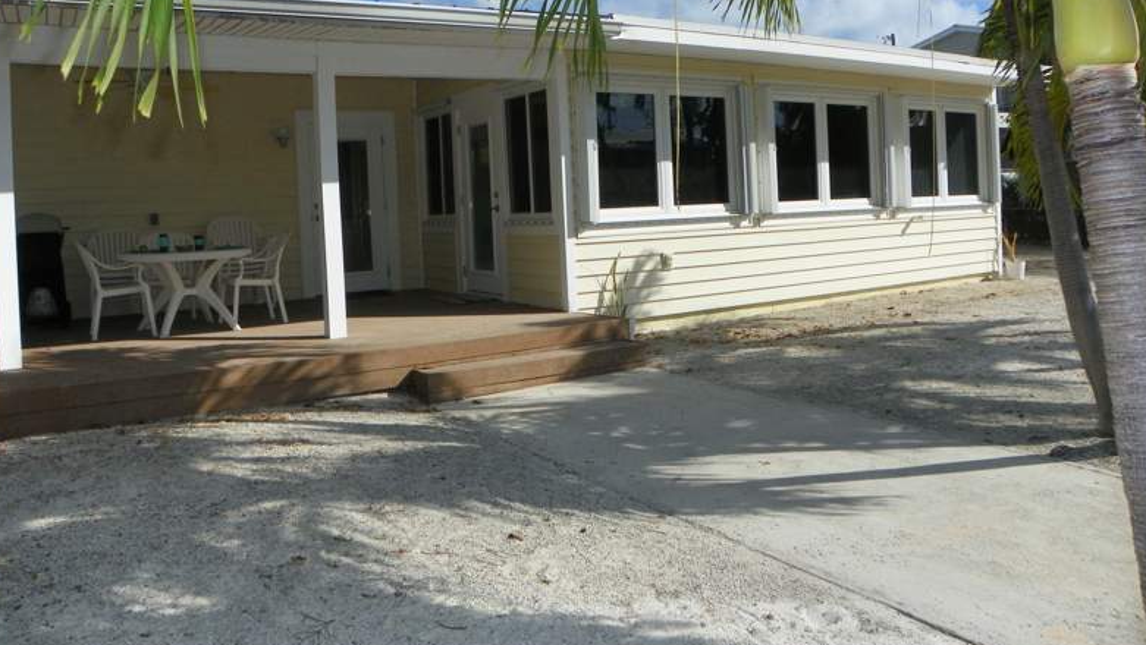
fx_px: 882
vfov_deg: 39.7
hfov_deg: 66.0
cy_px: 215
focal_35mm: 29
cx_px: 571
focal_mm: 4.6
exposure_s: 1/640
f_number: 5.6
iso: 64
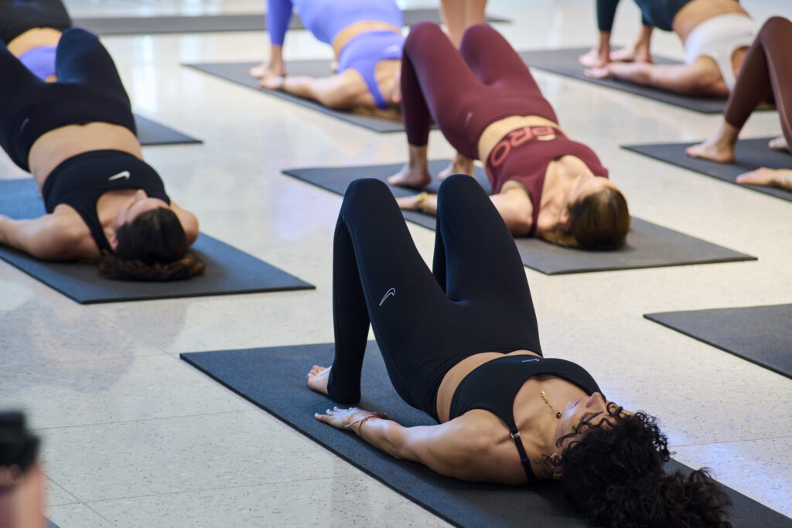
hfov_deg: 14.2
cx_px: 396
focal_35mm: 145
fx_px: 3190
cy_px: 264
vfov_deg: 9.5
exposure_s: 1/200
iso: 800
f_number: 5.6
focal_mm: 145
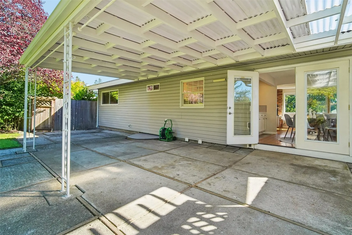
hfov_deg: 96.7
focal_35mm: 16
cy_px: 118
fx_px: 156
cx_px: 176
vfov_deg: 73.7
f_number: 8
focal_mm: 16
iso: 1600
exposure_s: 1/160
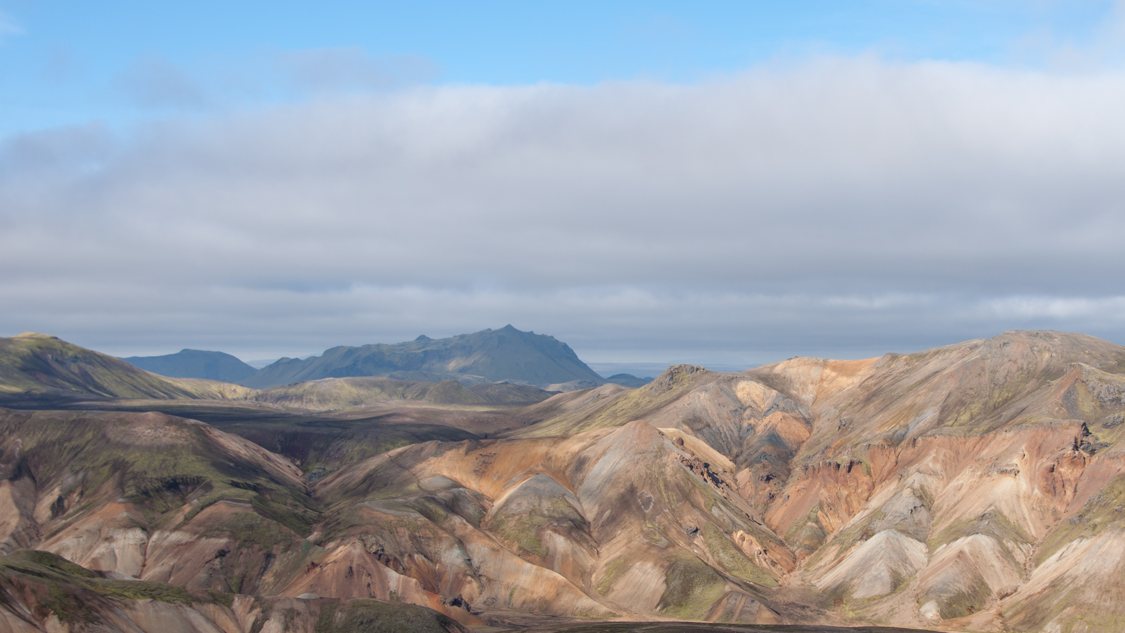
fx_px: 1572
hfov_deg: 38.9
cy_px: 369
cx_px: 755
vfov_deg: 22.7
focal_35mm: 53
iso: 160
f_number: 5.6
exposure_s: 1/640
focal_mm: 25
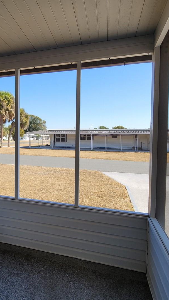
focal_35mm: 21
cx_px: 51
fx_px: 167
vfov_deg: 83.8
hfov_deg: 52.2
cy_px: 144
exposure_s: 1/529
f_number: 2.2
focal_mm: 2.2
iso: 50
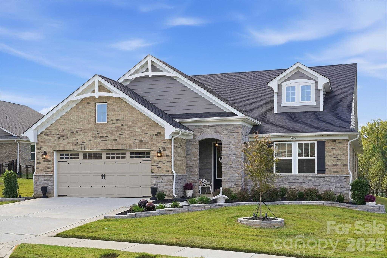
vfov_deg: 31.2
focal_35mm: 43
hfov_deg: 45.4
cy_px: 129
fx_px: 462
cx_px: 194
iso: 100
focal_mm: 43
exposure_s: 1/160
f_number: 6.3
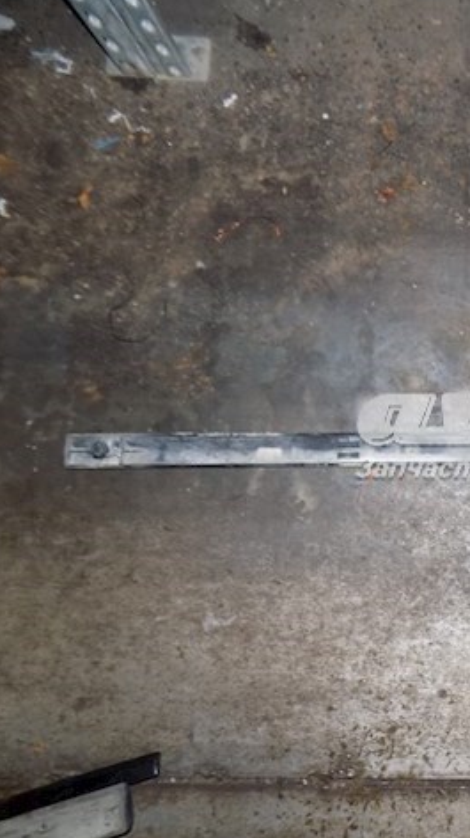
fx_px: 754
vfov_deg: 58.0
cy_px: 417
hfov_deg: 29.8
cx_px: 559
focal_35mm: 34
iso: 200
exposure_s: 1/30
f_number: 3.1
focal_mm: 4
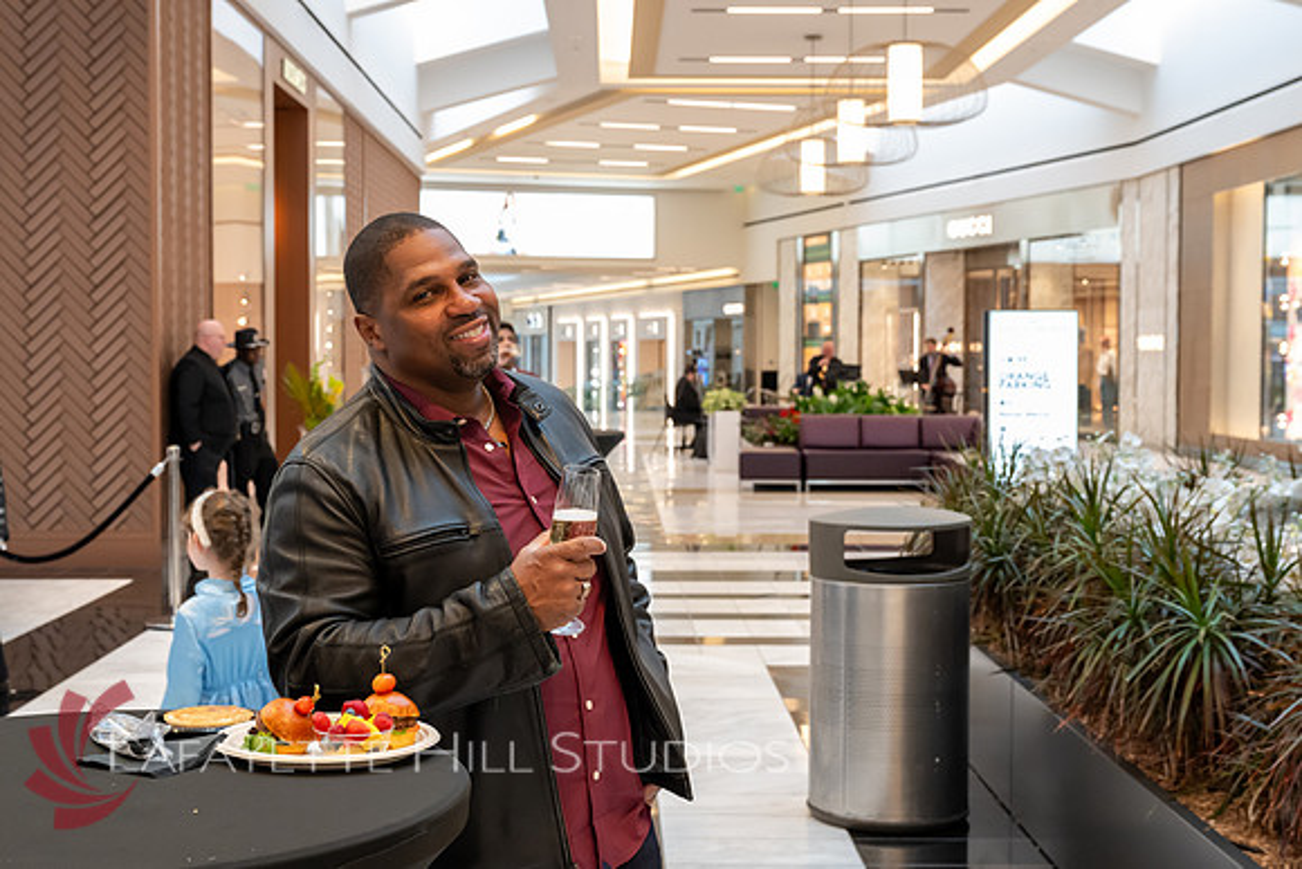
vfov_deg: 26.4
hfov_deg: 38.7
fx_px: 1854
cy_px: 432
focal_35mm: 51
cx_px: 600
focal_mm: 40
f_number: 6.3
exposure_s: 1/80
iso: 2000
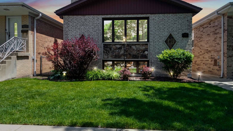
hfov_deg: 76.3
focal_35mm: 24
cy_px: 59
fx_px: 148
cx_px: 118
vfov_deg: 47.6
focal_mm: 15
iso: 400
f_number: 8
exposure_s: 1/1250
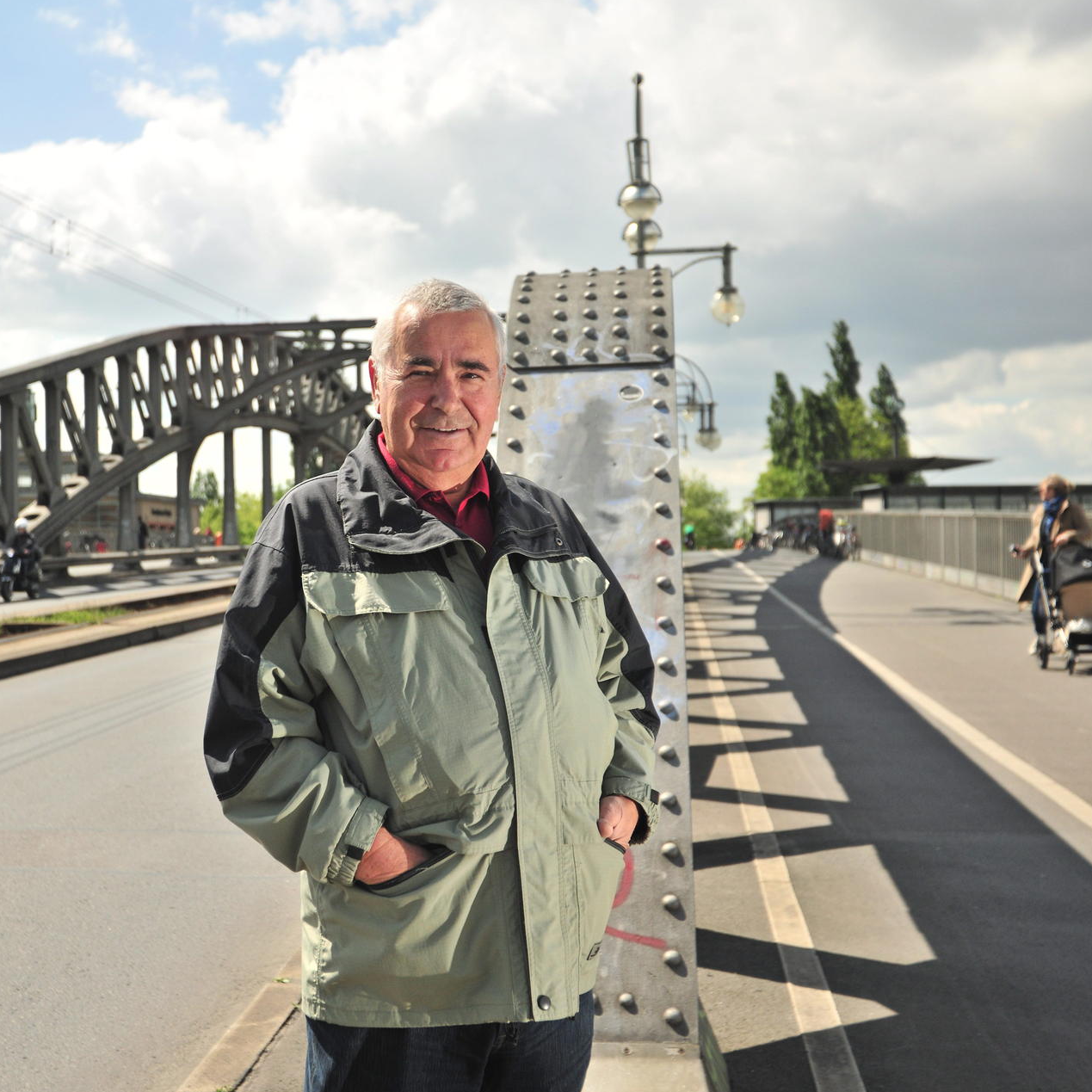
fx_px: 1606
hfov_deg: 37.3
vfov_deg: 37.6
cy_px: 547
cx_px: 410
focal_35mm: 45
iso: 400
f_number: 4
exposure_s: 1/3200
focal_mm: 35
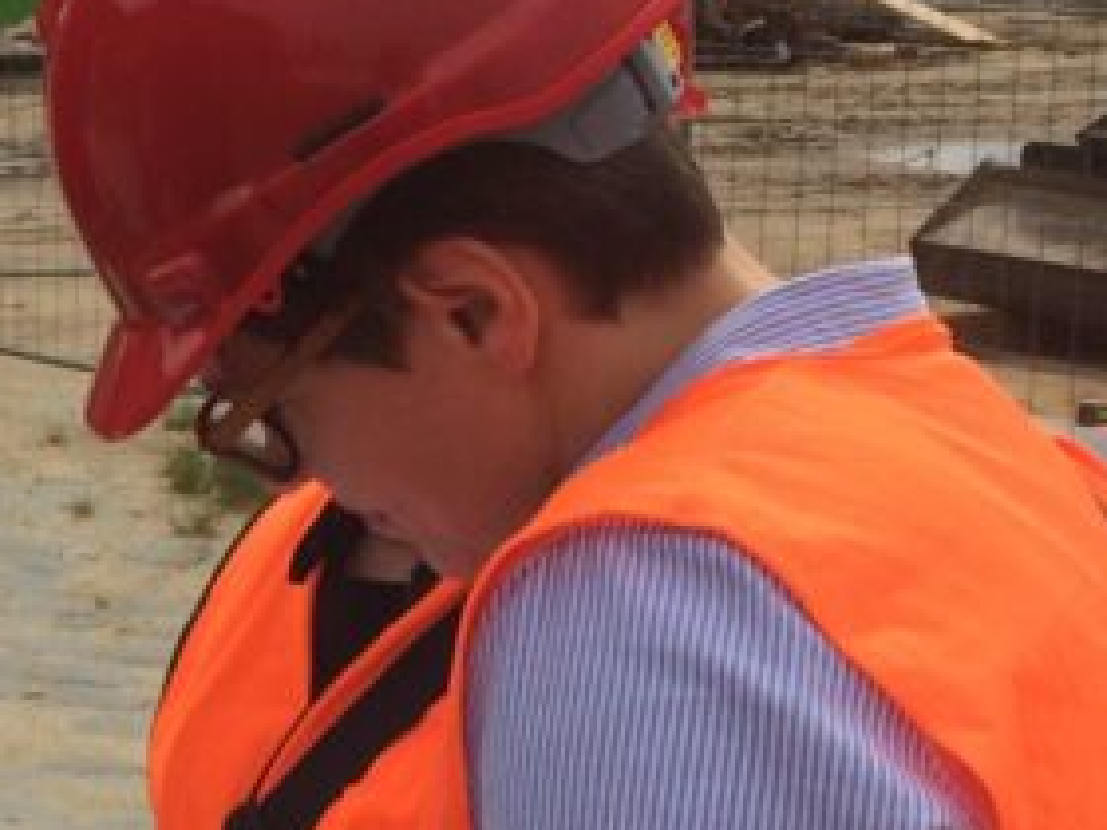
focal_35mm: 106
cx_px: -285
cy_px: 589
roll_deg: +0.1
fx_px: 3390
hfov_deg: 17.5
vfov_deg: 13.9
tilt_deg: -11.4
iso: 32
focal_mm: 4.15
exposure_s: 1/3731
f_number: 2.2
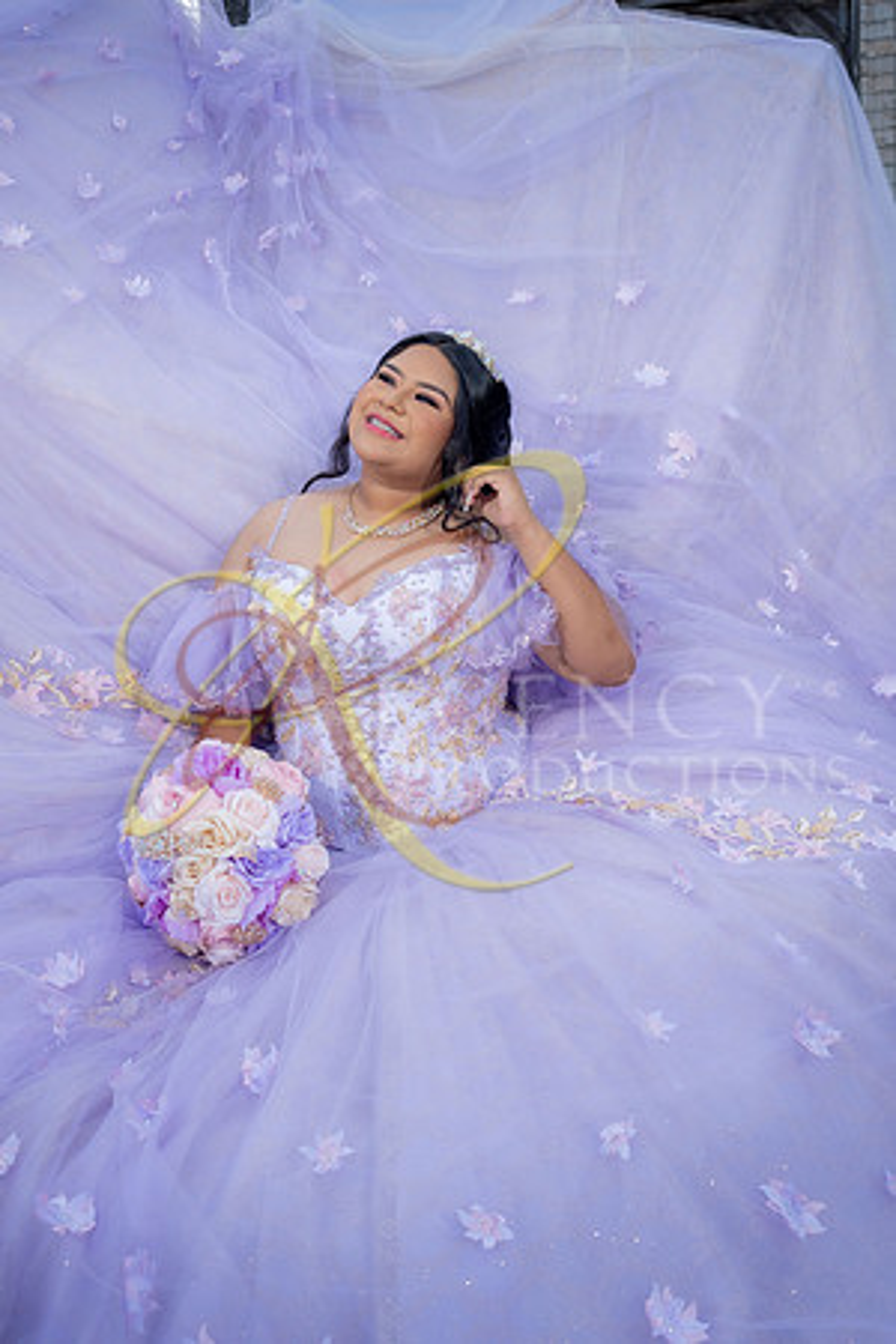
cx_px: 448
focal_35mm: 30
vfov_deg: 61.9
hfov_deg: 43.6
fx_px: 1120
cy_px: 672
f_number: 2.8
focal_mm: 20
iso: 125
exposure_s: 1/800
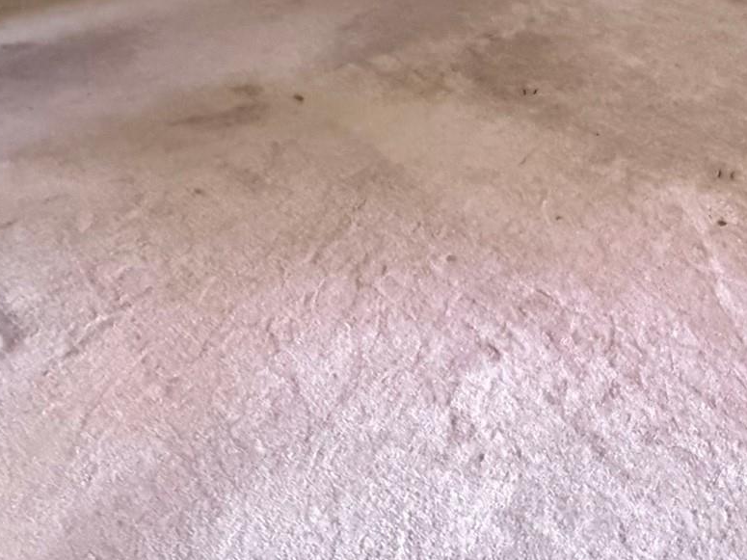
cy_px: -78
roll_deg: -0.4
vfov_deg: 33.0
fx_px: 798
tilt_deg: -16.4
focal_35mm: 37
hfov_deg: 48.3
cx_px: 558
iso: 1250
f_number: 2.2
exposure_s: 1/55
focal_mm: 2.22
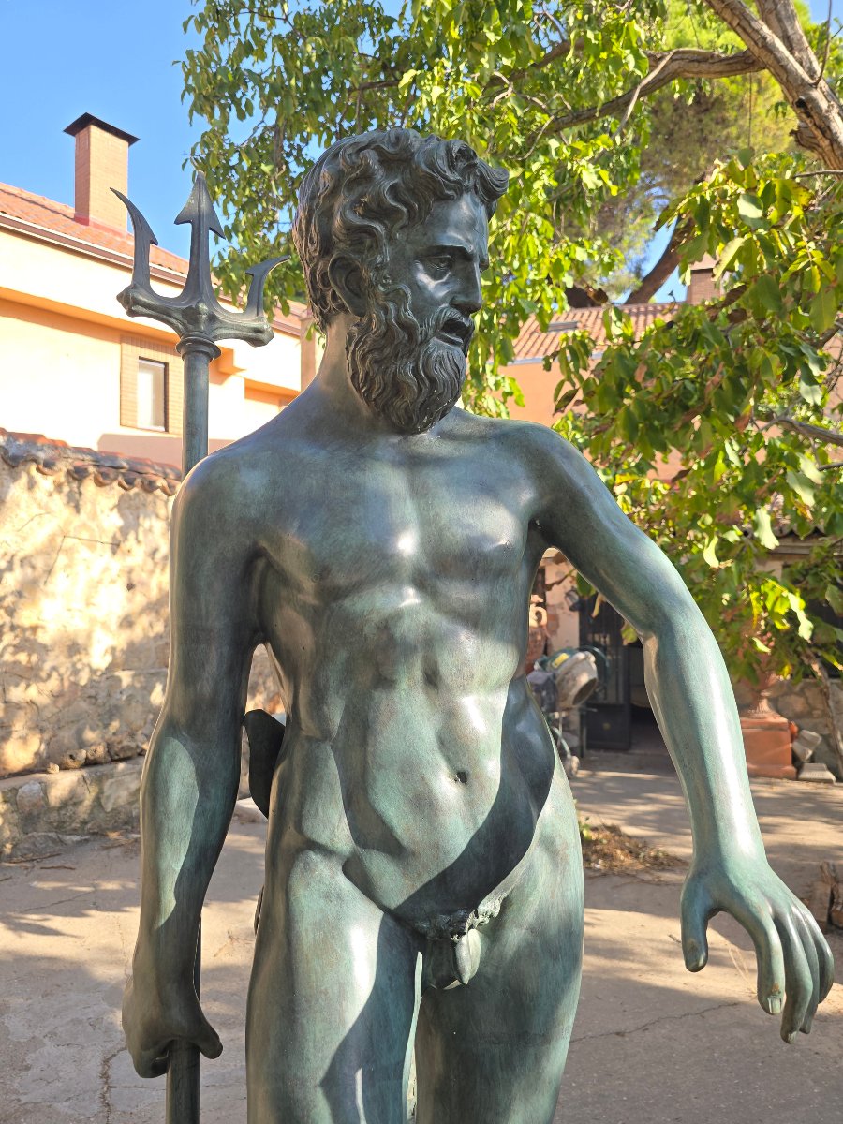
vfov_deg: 73.9
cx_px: 422
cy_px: 562
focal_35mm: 23
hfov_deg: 58.9
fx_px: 747
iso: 12
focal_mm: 6.3
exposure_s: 1/207
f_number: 1.7
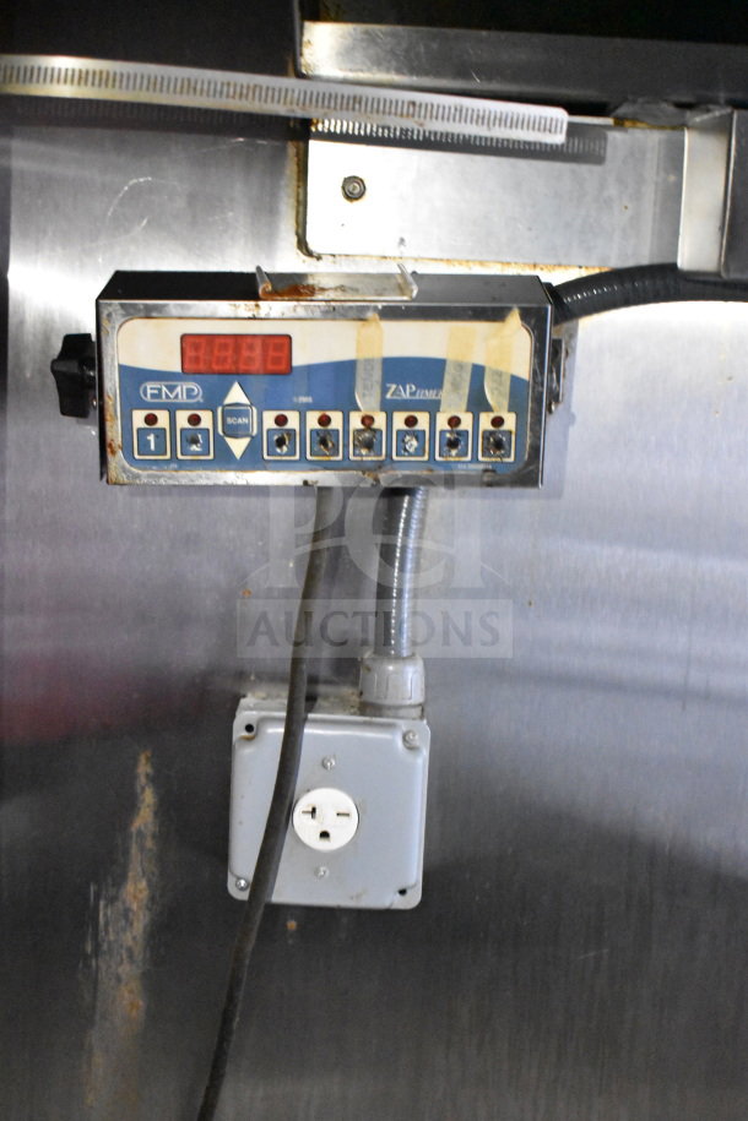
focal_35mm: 51
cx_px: 374
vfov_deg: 38.9
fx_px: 1589
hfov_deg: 26.5
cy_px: 560
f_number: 4.5
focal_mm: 34
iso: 12800
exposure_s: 1/50
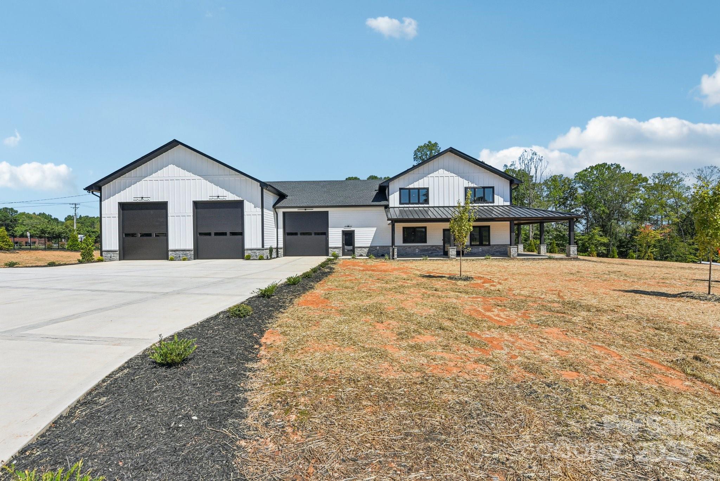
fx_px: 300
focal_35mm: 15
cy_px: 240
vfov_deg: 77.4
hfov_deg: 100.4
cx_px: 360
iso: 200
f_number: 9
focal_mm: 15
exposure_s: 1/1250
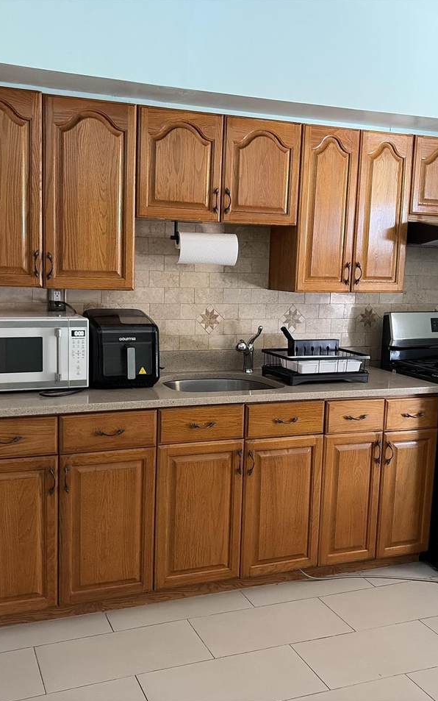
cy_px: 350
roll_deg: -2.3
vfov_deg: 52.7
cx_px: 219
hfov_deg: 34.5
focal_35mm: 37
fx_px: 706
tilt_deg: -7.5
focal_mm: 5.96
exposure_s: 1/54
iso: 500
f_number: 1.6
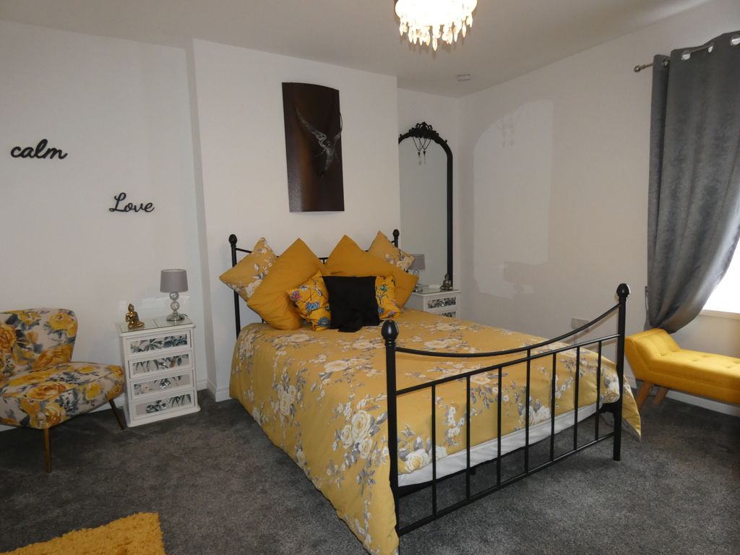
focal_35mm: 20
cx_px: 370
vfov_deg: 66.0
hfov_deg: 81.7
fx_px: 428
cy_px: 278
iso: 320
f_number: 2.8
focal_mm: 3.6
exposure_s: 1/60
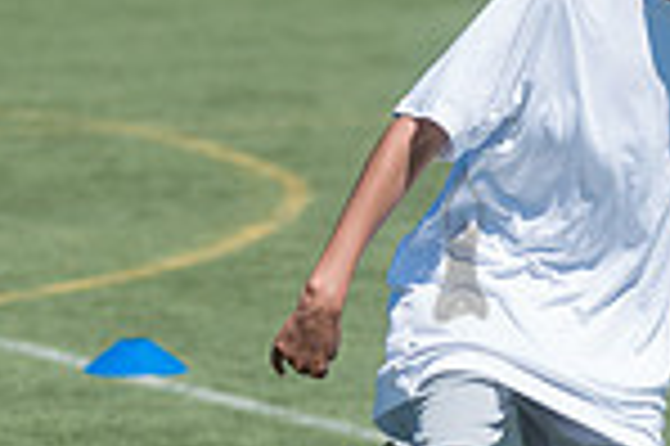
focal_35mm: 409
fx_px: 7603
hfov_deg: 5.0
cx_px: 459
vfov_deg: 3.4
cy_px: 241
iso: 200
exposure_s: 1/2500
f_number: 4
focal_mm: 105
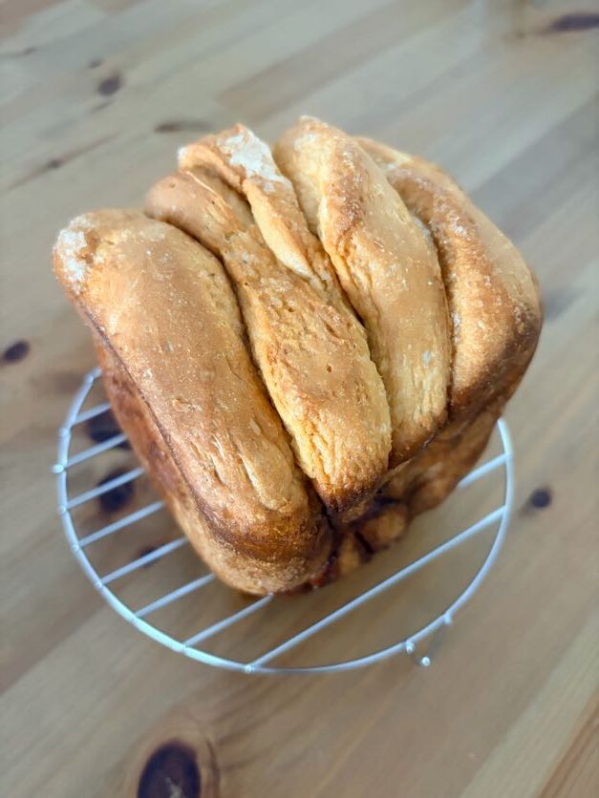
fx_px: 600
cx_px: 300
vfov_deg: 67.3
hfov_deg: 53.1
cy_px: 399
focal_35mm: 26
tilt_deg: -57.3
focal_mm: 5.96
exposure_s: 1/40
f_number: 1.6
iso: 640
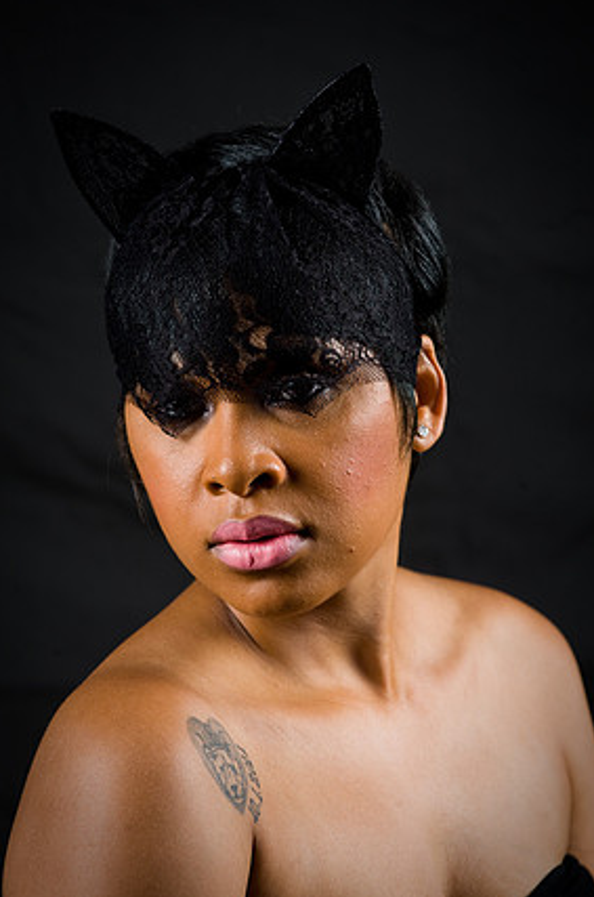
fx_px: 5243
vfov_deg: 9.8
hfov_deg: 6.5
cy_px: 460
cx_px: 307
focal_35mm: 211
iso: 200
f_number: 5.6
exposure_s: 1/125
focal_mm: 200
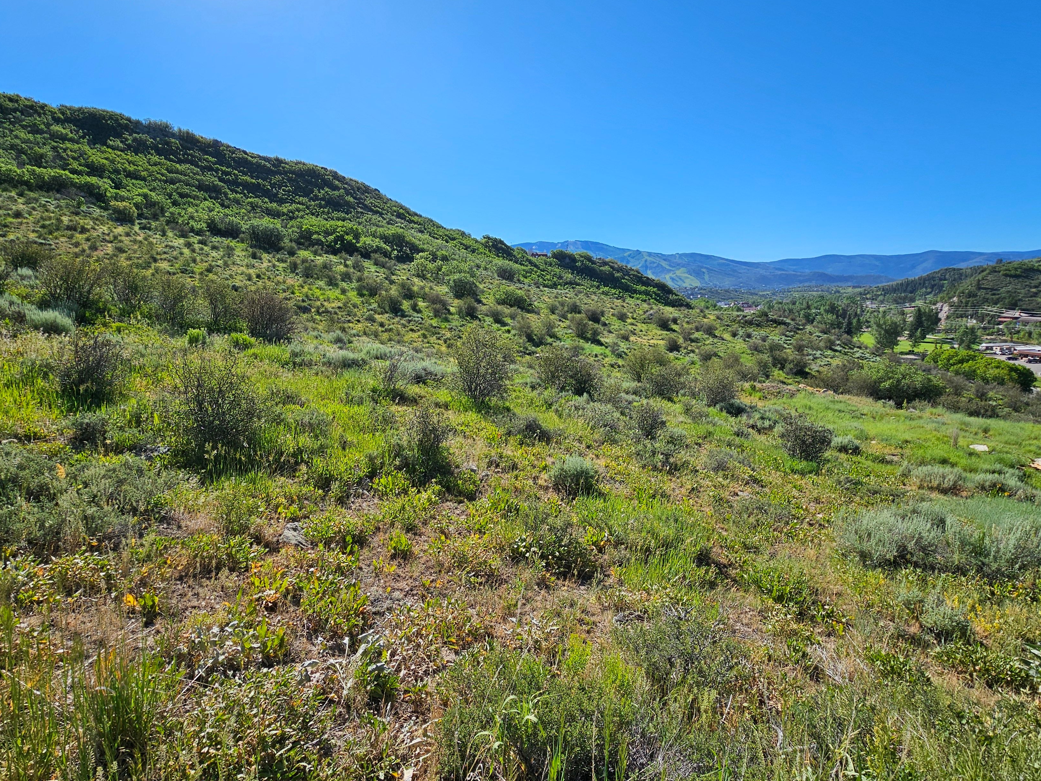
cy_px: 405
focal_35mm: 16
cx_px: 509
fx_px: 481
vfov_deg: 78.1
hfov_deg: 94.5
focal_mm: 2.2
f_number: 2.2
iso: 50
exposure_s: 1/2410
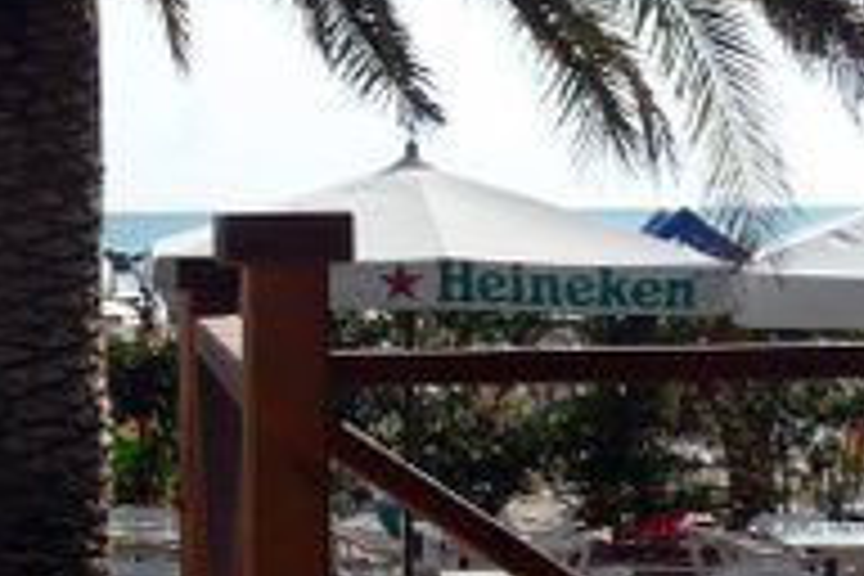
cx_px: -261
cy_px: 310
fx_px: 3120
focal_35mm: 130
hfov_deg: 15.0
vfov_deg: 10.5
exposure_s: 1/250
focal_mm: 5
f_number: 8
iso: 100
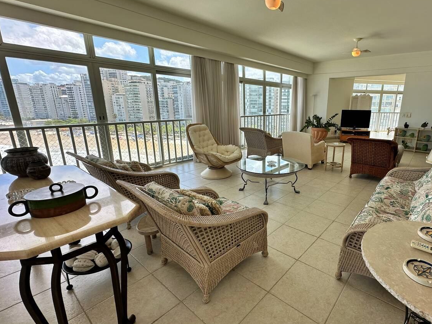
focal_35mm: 18
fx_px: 225
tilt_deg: -14.2
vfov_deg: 71.6
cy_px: 160
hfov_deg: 86.0
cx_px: 270
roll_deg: -0.8
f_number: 2.2
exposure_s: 1/415
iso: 40
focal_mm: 2.22
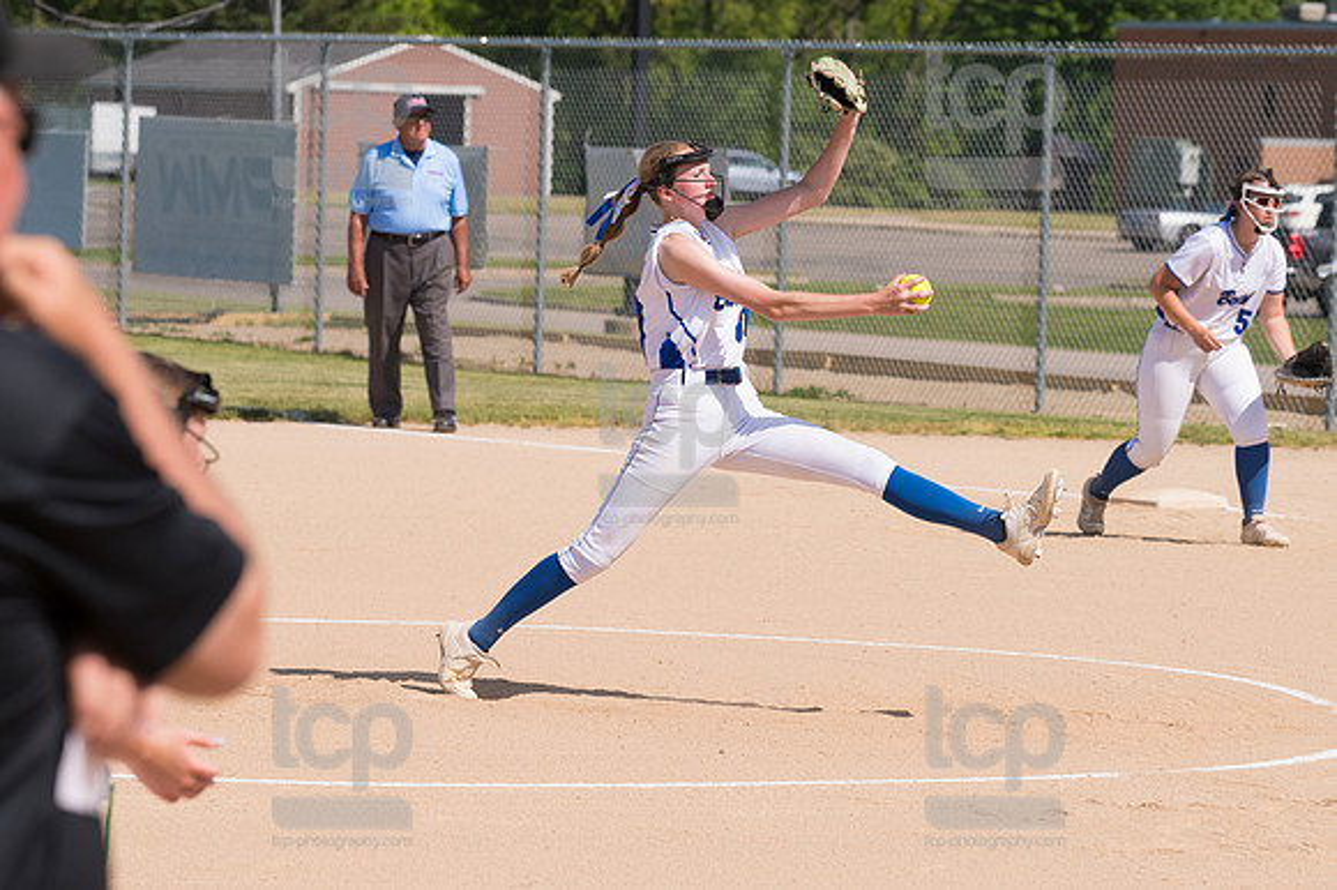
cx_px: 668
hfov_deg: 10.6
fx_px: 7238
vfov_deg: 7.0
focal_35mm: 195
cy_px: 445
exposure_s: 1/1600
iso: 250
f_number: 5.6
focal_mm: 130
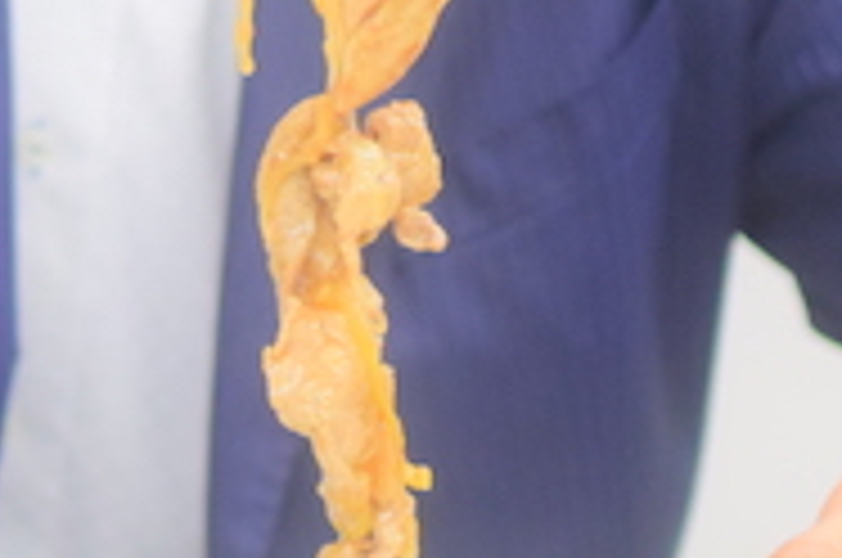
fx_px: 4903
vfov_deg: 6.5
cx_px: 198
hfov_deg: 9.8
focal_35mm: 210
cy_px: -83
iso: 400
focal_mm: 18.5
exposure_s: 1/160
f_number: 1.8
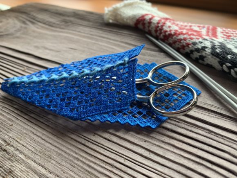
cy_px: 89
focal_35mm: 26
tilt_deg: -37.3
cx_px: 118
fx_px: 178
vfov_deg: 53.1
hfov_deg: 67.3
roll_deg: +1.0
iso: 50
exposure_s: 1/121
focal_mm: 4.25
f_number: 1.8
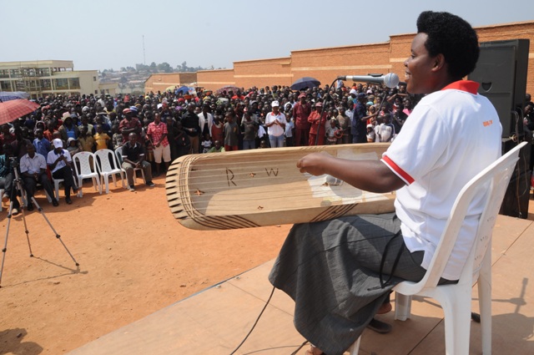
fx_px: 400
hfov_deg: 67.4
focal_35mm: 27
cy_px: 178
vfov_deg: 47.8
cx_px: 267
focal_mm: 18
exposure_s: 1/125
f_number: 14
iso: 200
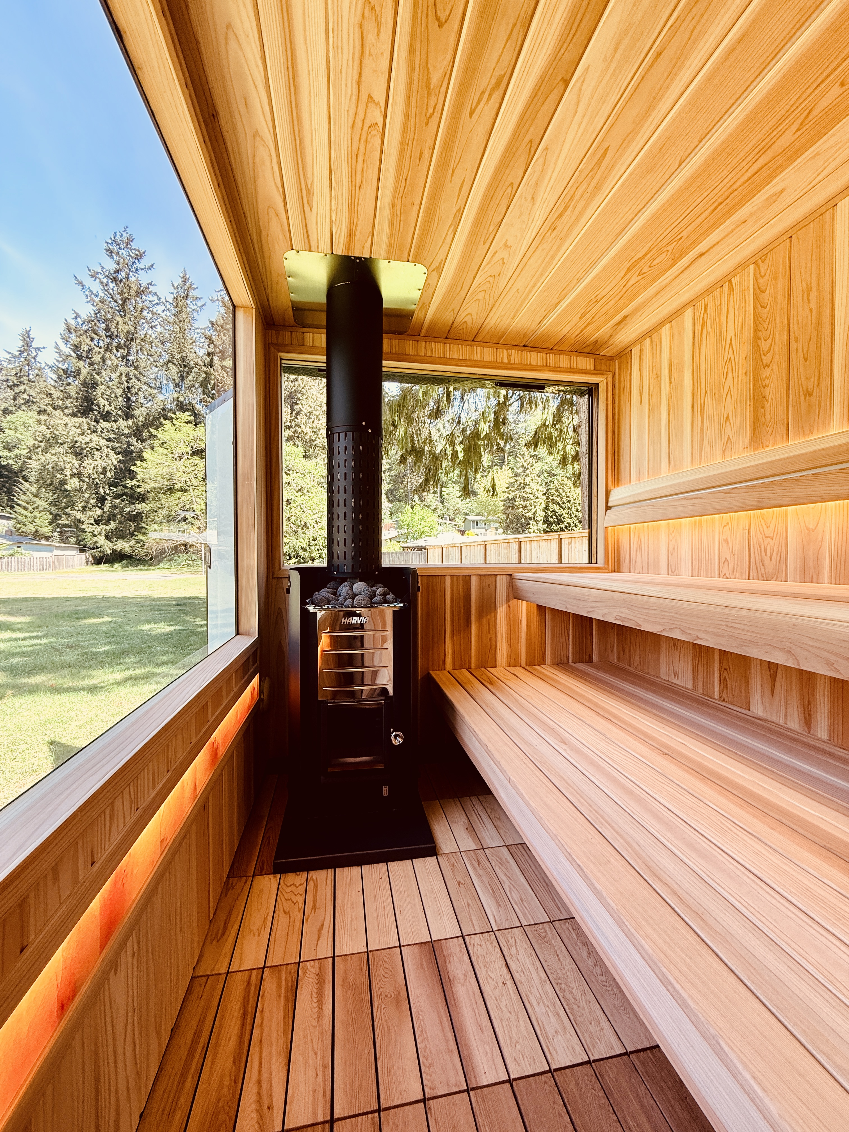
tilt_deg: -0.7
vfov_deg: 102.1
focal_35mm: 14
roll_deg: -0.3
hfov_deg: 85.7
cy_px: 566
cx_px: 424
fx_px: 458
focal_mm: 2.22
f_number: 2.2
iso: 100
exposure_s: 1/99
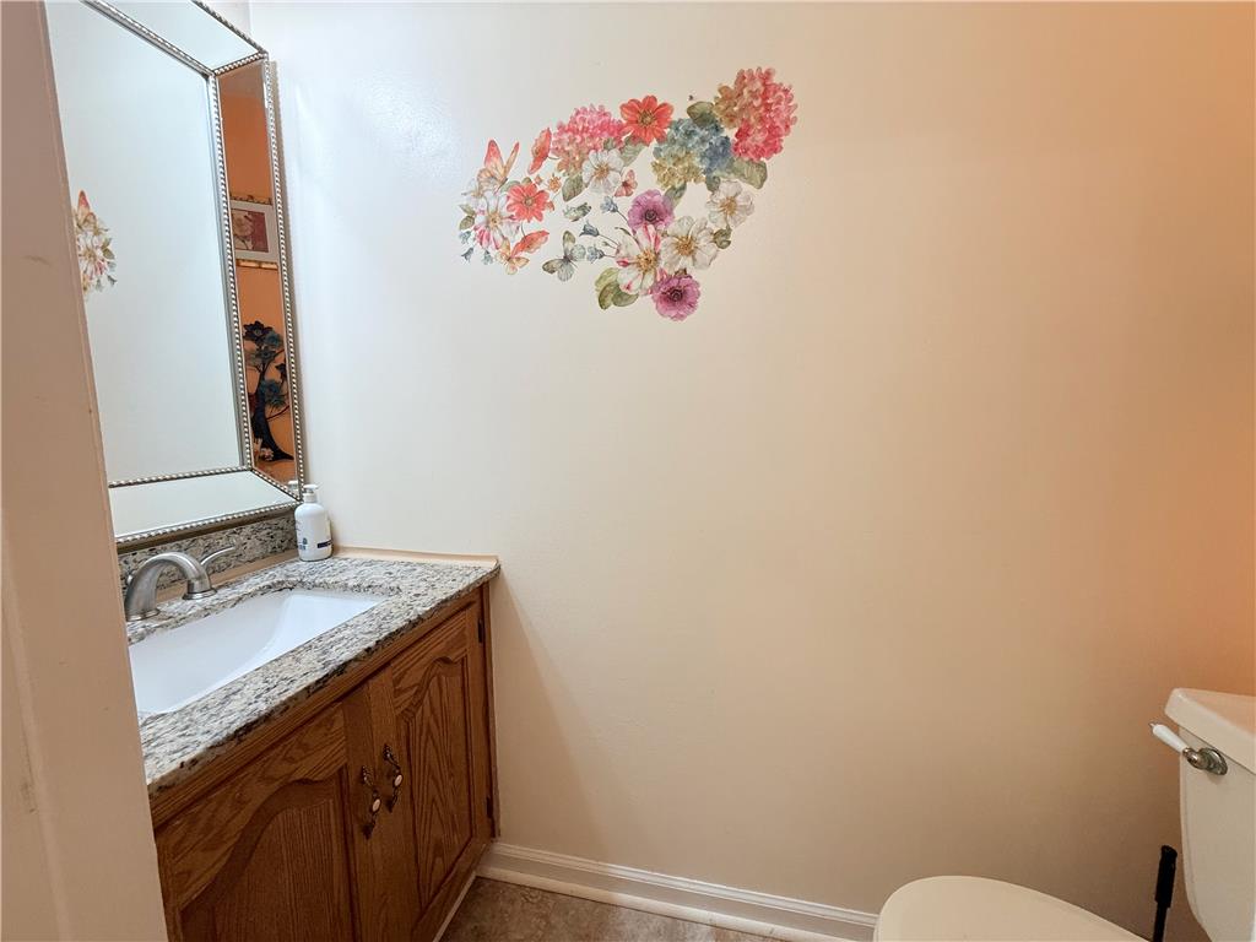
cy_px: 471
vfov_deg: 85.7
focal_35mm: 14
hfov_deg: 102.1
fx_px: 508
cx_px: 628
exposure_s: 1/120
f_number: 2.2
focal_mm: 2.22
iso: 125
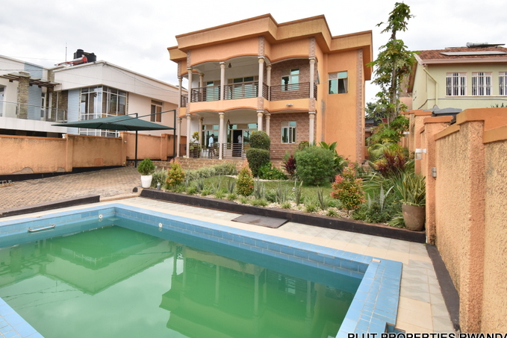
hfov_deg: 85.9
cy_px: 144
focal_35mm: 19
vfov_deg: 64.3
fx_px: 268
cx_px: 206
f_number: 8
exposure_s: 1/640
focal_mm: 10
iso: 500
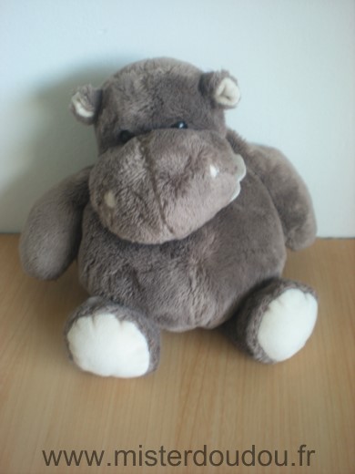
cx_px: 178
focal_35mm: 38
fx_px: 520
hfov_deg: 37.7
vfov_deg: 49.0
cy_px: 237
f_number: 3.1
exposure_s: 1/4
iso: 64
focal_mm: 6.3
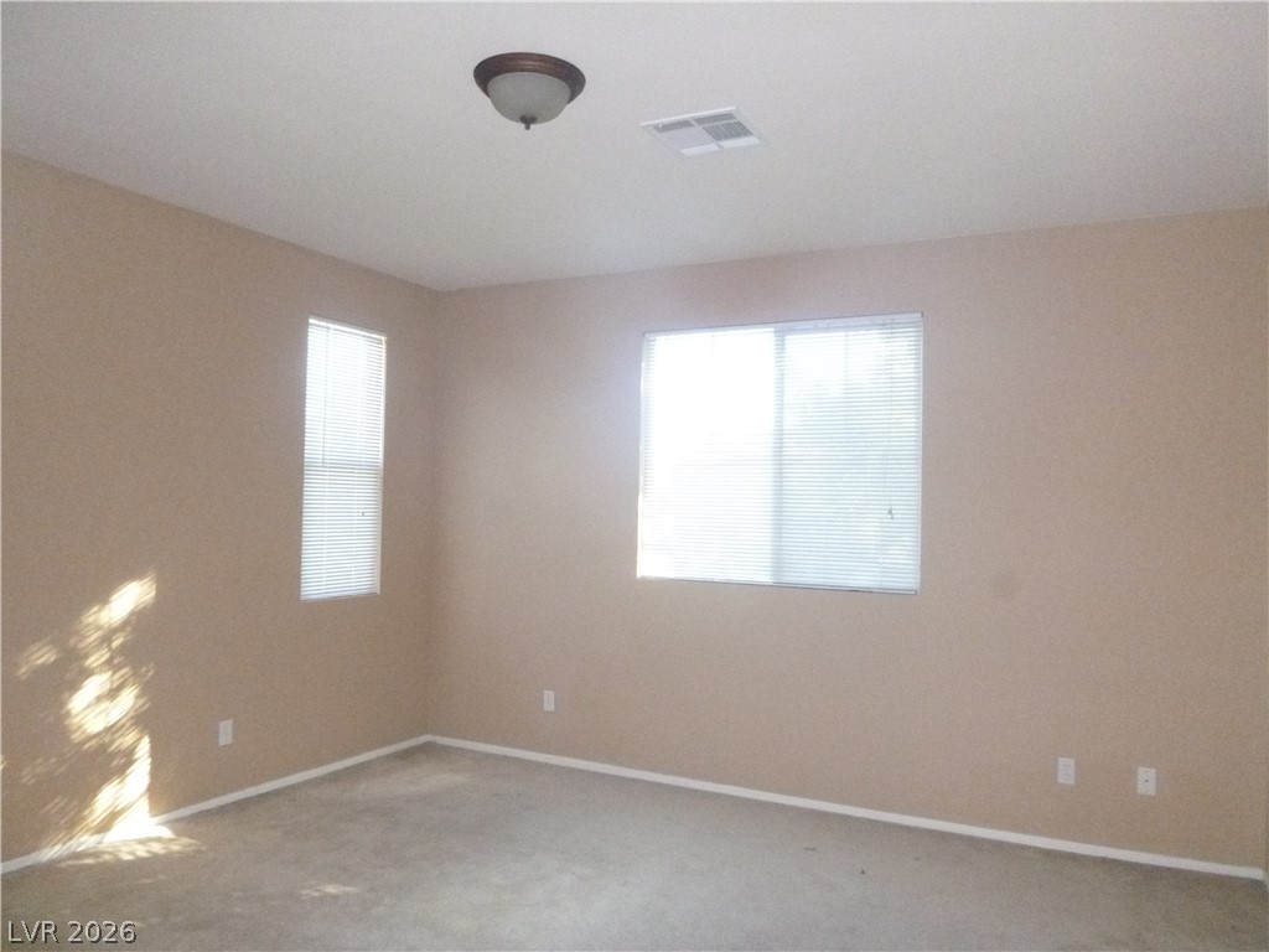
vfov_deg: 54.9
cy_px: 476
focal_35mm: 25
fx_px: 916
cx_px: 634
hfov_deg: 69.4
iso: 1000
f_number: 3.9
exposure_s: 1/60
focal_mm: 4.5
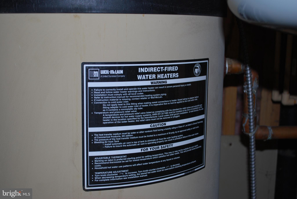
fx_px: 434
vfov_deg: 25.8
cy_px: 100
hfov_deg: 37.8
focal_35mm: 52
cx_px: 148
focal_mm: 35
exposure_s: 1/60
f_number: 5.3
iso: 200
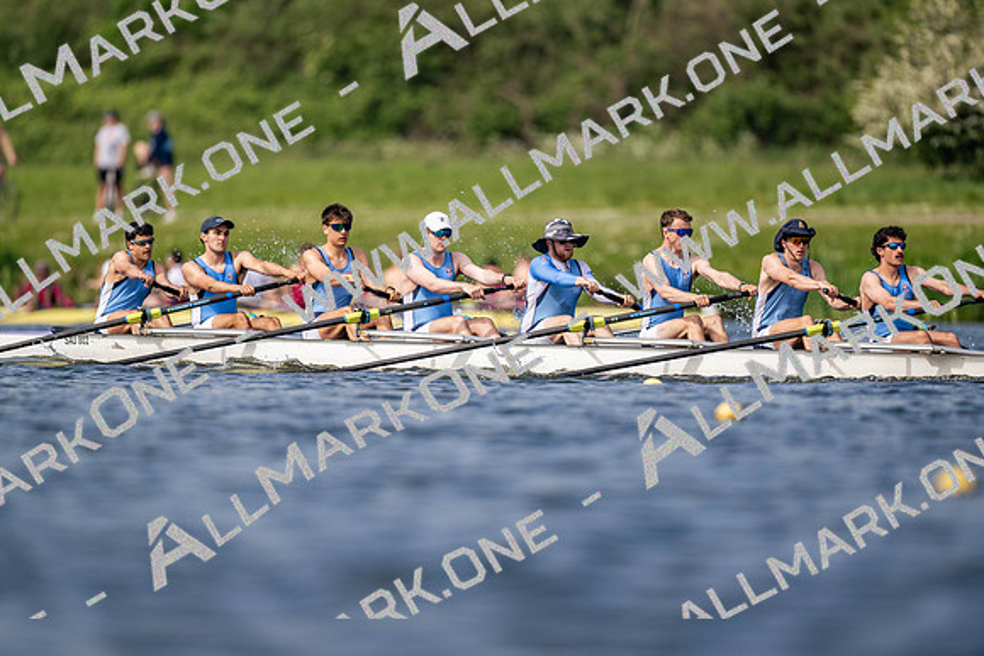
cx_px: 492
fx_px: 16403
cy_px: 328
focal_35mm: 600
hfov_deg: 3.4
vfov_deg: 2.3
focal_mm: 600
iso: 200
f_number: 4
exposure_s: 1/2500
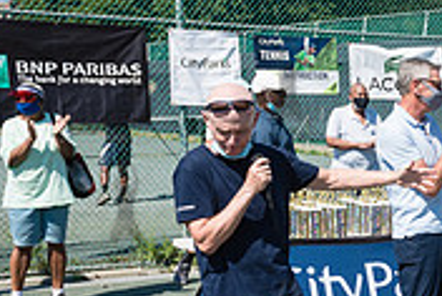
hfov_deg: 22.3
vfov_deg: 17.3
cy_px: 197
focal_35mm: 79
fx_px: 972
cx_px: 610
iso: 125
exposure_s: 1/640
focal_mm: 24
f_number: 5.6
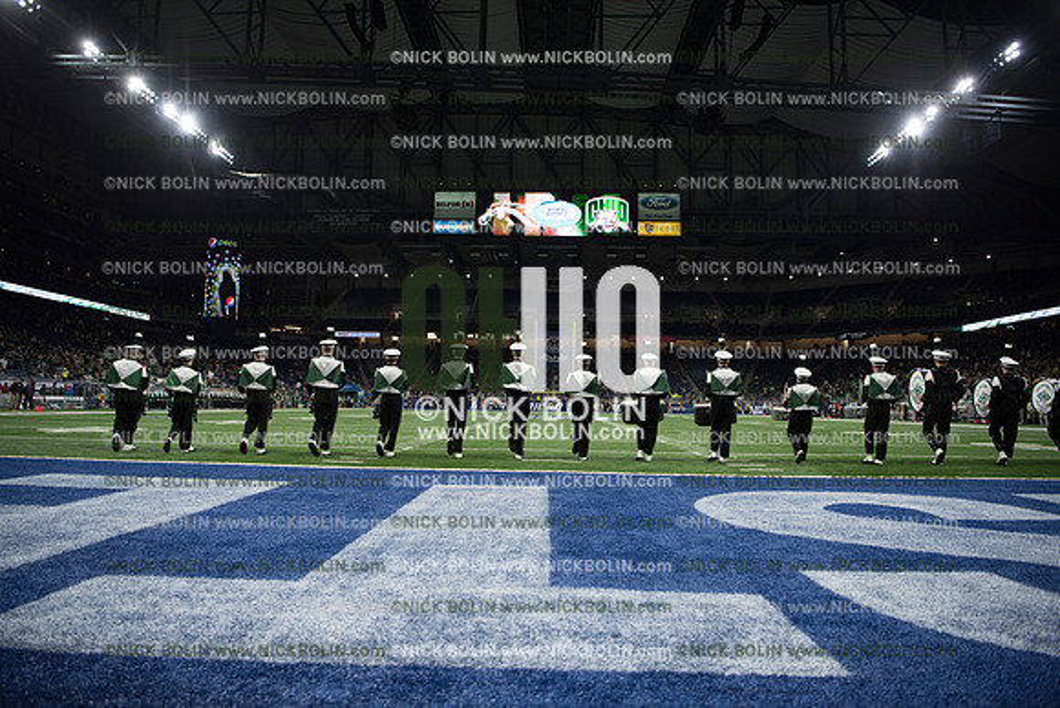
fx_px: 707
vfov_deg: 53.2
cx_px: 530
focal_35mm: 24
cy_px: 354
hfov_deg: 73.7
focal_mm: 24
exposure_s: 1/1250
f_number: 2.8
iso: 1250
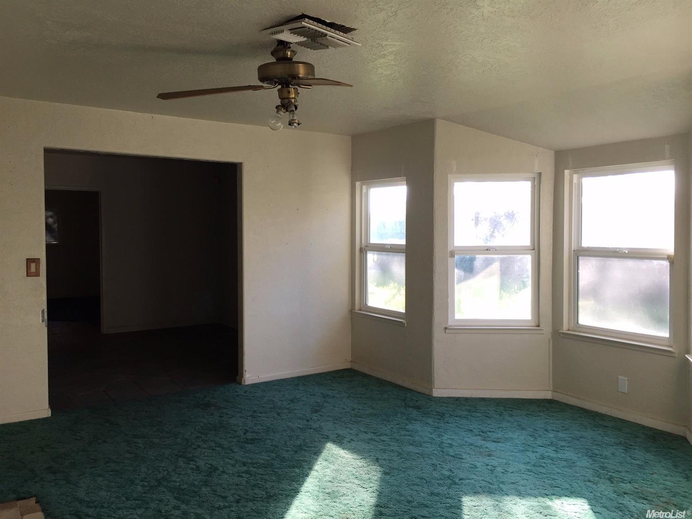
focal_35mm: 29
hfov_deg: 61.7
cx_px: 346
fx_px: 580
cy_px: 260
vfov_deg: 48.2
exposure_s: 1/120
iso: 40
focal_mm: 4.15
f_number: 2.2
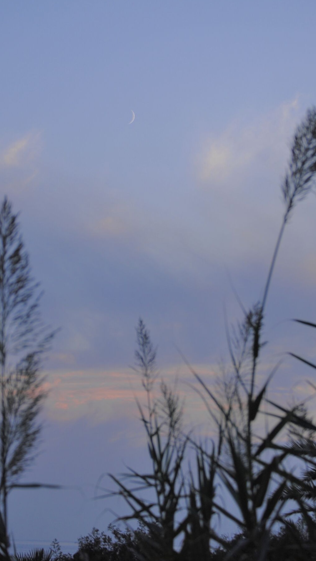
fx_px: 1723
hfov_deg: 10.5
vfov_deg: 18.5
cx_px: 115
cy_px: 252
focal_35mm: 116
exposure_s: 1/200
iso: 200
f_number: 5
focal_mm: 55
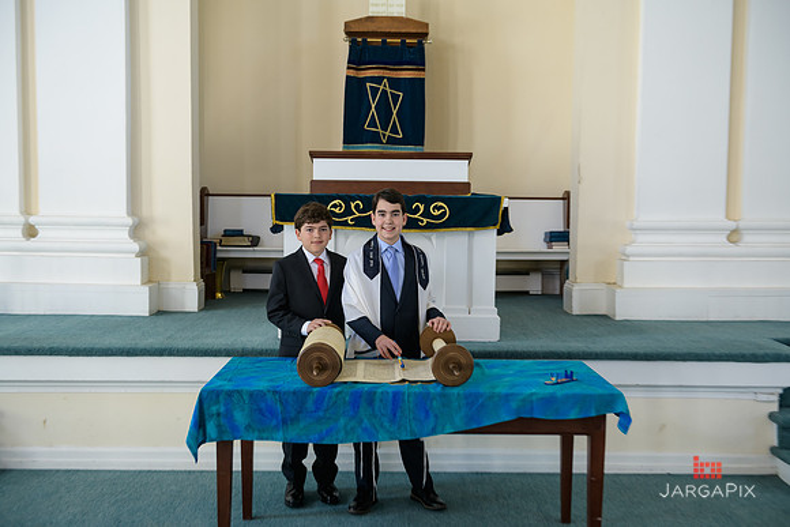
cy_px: 264
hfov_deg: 44.5
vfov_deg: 30.5
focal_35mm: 44
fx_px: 966
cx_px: 395
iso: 400
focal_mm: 44
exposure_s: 1/125
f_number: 3.2
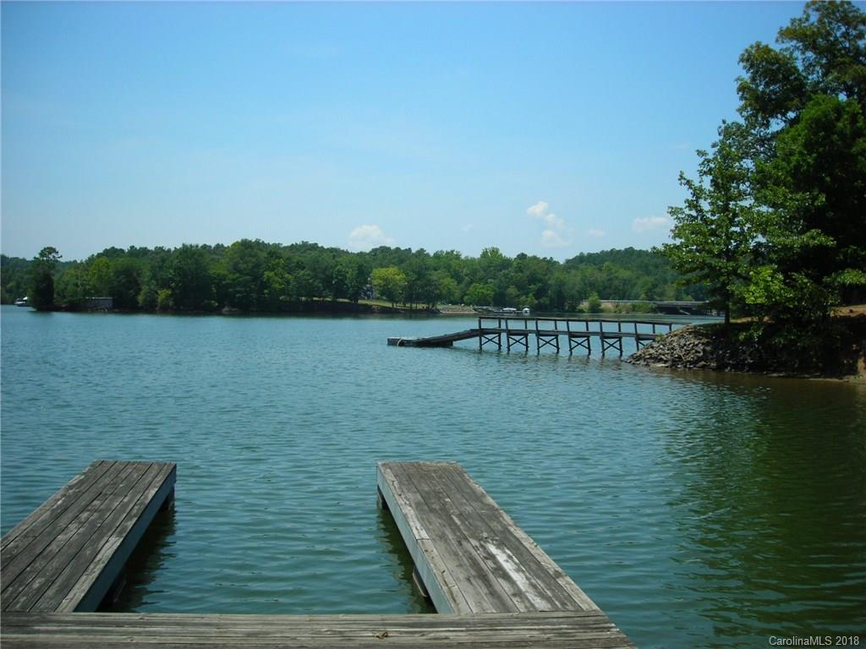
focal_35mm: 38
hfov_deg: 49.0
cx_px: 433
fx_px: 951
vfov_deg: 37.7
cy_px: 324
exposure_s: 1/230
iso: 50
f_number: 6.4
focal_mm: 6.3
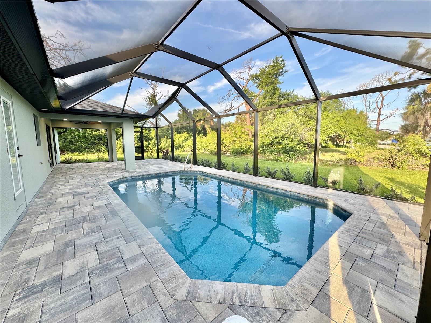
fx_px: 174
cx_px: 216
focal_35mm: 14
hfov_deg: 102.1
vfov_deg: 85.7
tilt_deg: -7.1
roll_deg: +0.3
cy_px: 162
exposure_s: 1/148
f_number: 2.2
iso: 40
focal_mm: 2.22
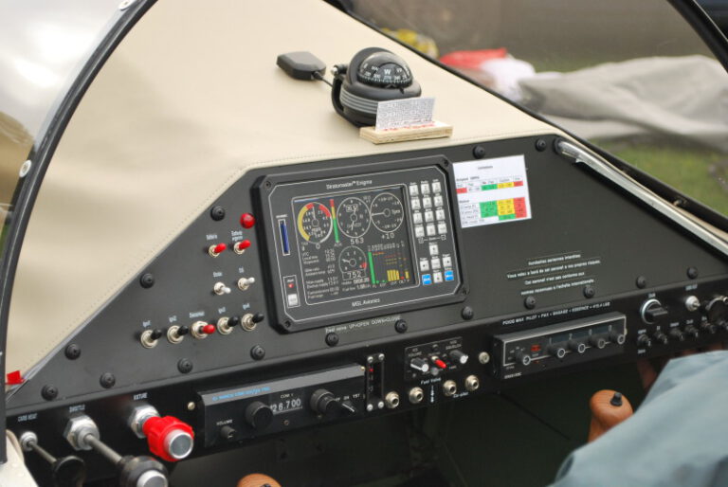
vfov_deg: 16.6
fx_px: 1670
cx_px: 364
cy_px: 244
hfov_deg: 24.6
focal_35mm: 82
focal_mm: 55
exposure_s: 1/160
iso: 400
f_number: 6.3
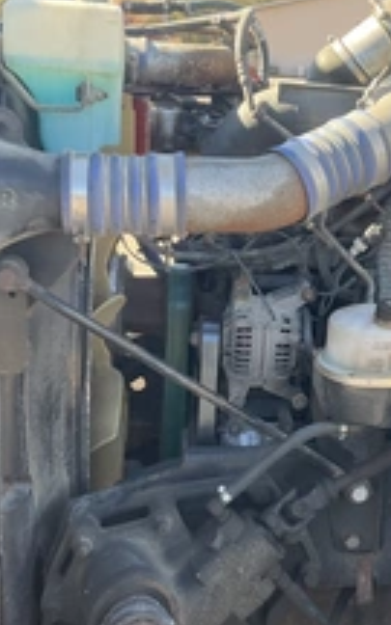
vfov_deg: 35.6
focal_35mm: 57
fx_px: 972
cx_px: 342
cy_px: 347
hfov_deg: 22.3
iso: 32
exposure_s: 1/172
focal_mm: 3
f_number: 1.8
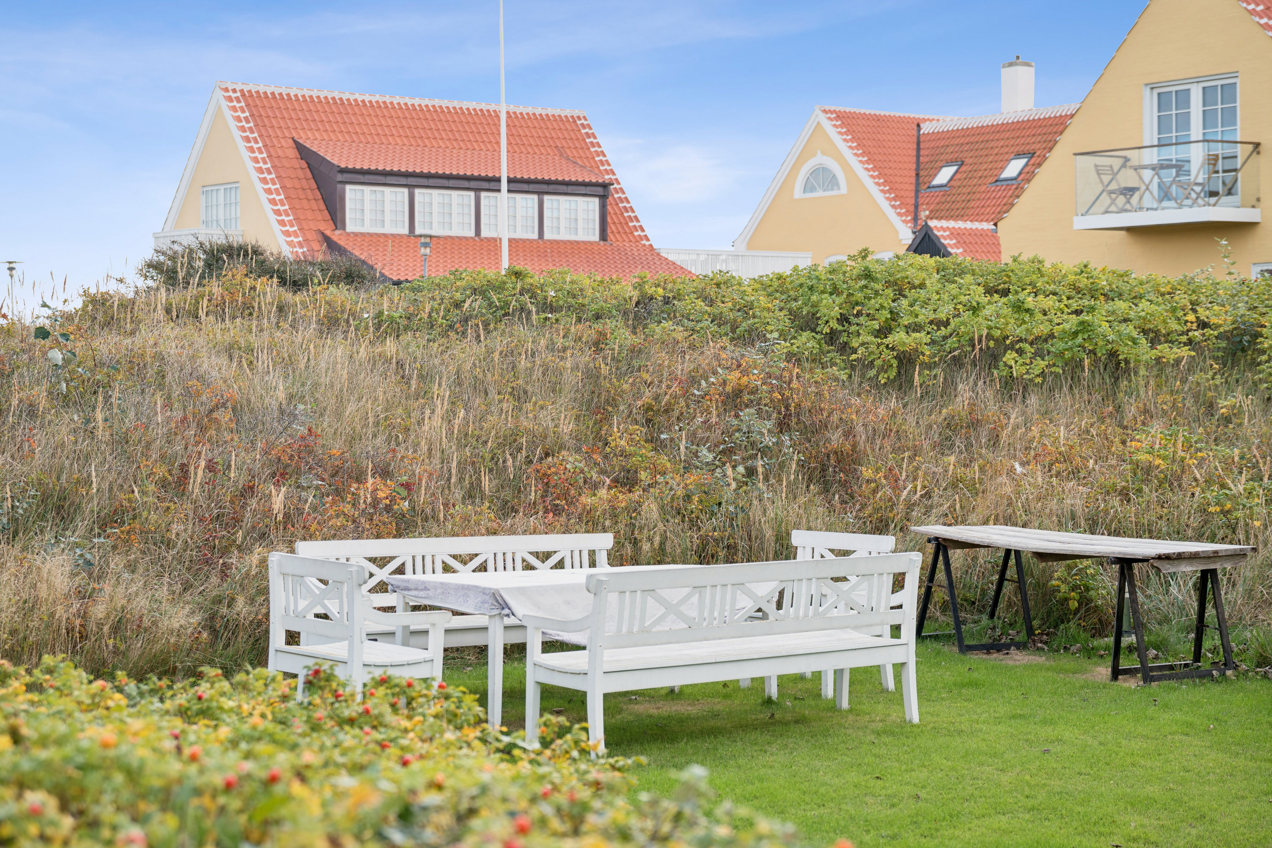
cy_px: 424
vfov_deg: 19.5
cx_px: 636
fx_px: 2473
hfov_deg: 28.8
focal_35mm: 70
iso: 200
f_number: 4.5
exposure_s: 1/500
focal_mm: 70
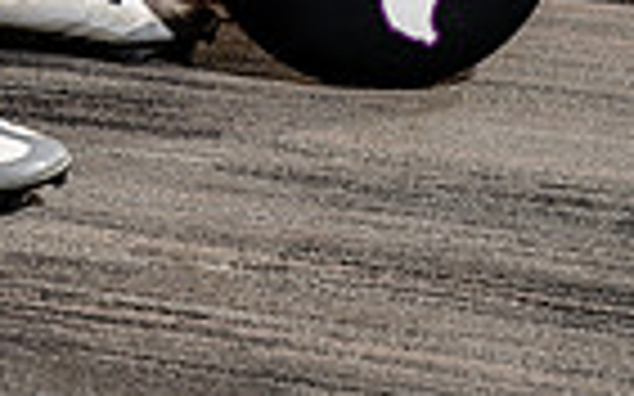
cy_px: -612
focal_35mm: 163
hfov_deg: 12.8
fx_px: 2815
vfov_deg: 7.4
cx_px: 67
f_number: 5.6
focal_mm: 50
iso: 100
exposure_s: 1/250
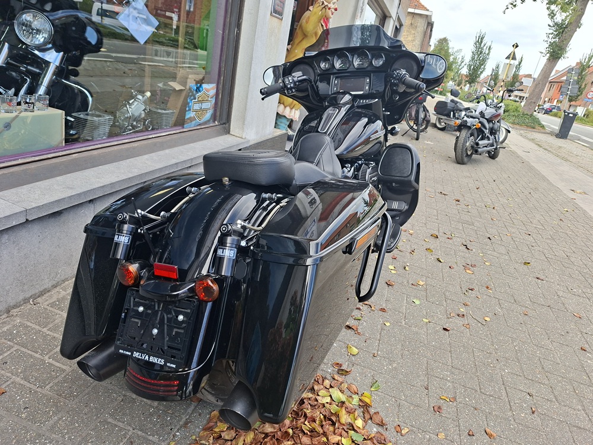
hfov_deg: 73.9
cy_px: 222
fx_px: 394
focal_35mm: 23
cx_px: 296
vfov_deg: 58.9
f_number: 1.8
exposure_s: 1/442
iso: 50
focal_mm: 5.54
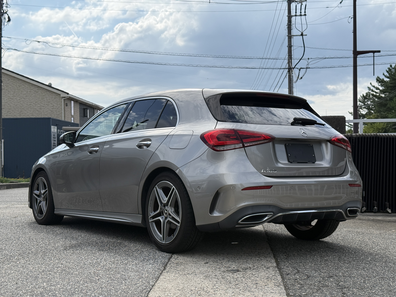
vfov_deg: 30.3
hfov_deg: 39.7
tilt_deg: +1.1
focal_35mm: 48
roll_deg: +0.6
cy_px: 148
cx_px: 198
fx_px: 549
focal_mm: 6.76
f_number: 1.78
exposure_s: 1/5587
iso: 64
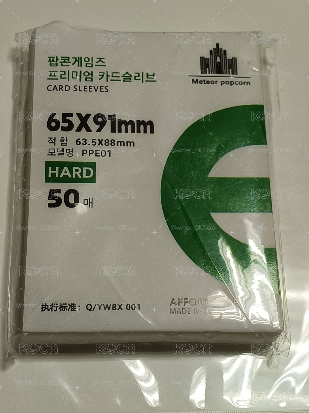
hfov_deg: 20.7
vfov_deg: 27.4
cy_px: 206
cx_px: 154
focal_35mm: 71
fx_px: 845
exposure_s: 1/60
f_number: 1.8
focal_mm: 4.84
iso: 160
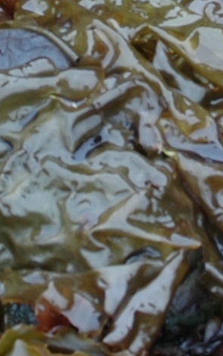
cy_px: -345
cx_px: 121
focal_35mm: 541
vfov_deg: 3.8
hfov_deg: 2.4
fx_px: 5262
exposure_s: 1/125
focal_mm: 55
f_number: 5.6
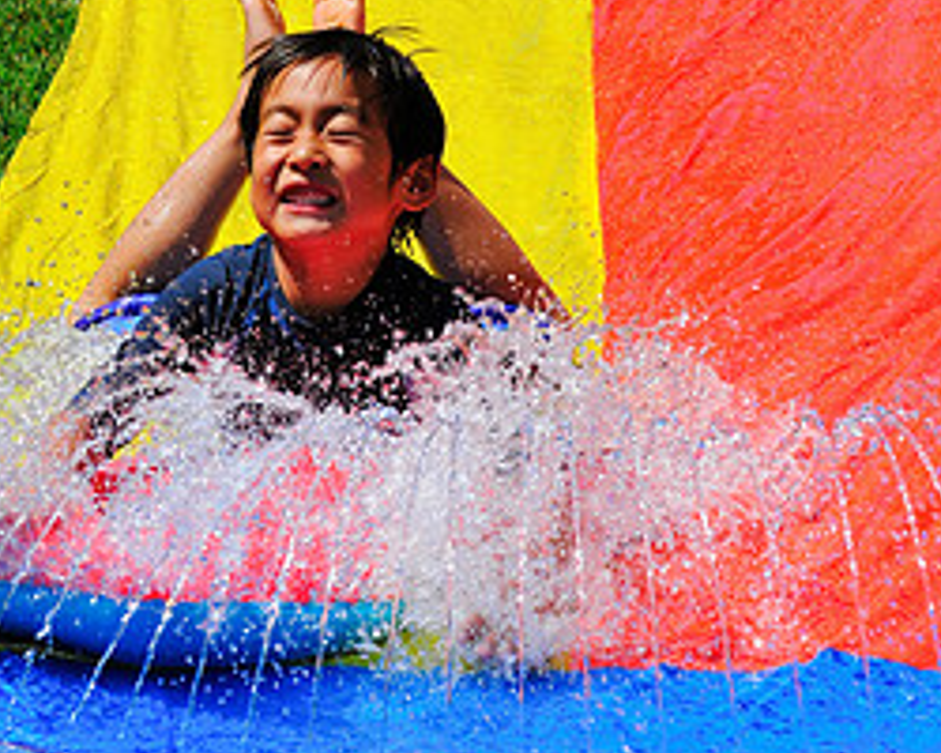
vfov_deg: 8.7
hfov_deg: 10.9
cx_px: 469
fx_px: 4929
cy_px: 279
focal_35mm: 177
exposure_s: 1/640
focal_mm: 70
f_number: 10
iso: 400
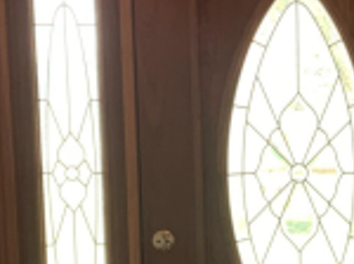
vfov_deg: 12.5
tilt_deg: -8.8
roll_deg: +0.9
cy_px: 278
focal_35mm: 116
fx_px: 1184
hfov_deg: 16.8
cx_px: 322
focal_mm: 4.25
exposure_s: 1/60
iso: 100
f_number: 1.8
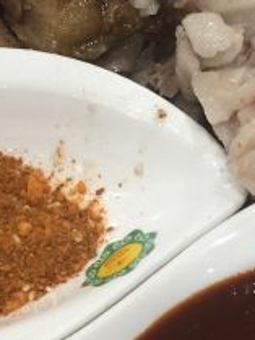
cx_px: 147
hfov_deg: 15.3
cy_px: 85
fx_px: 952
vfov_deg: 20.1
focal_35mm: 97
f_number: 2.2
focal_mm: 4.15
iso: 160
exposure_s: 1/33
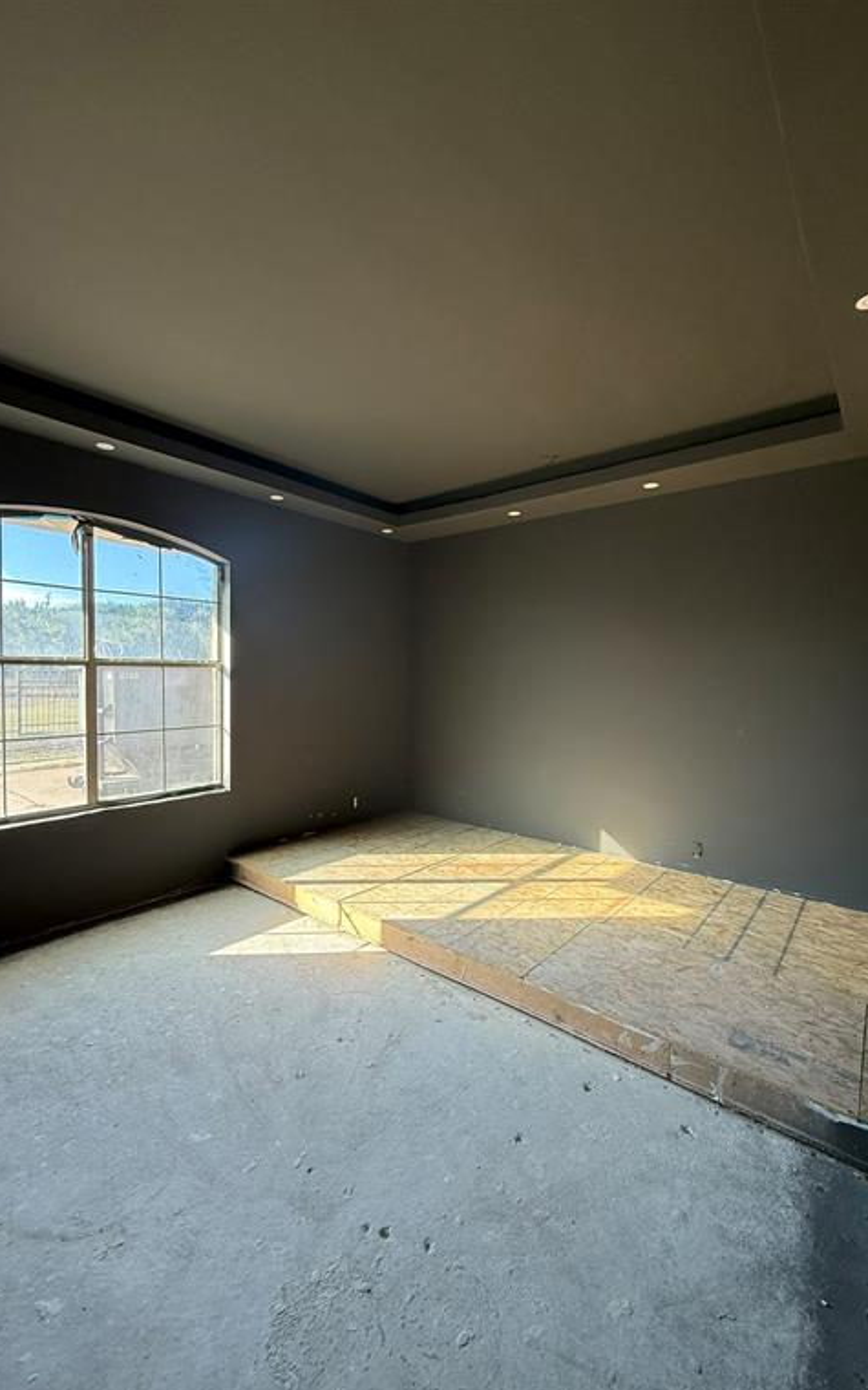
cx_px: 400
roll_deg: -1.0
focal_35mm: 15
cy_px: 700
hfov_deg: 74.7
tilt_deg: +0.0
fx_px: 568
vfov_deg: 101.5
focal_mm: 2.22
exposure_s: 1/99
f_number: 2.2
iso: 80
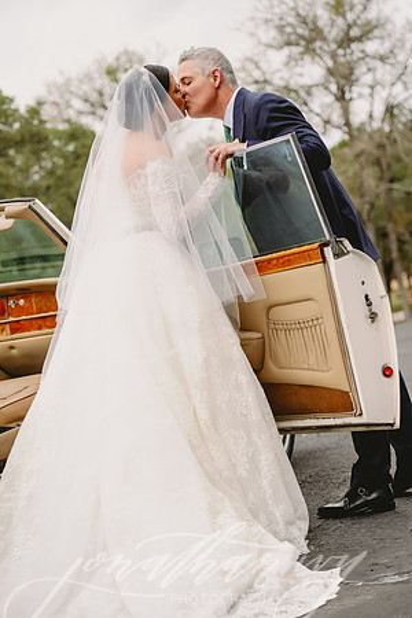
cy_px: 309
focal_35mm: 70
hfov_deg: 19.5
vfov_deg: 28.8
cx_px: 206
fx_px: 1202
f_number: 2.8
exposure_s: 1/2500
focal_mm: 70
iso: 500
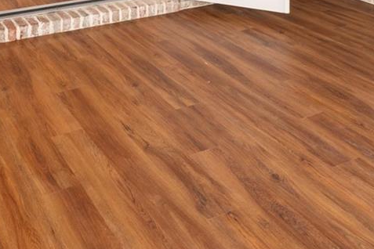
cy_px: -154
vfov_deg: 22.0
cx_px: 81
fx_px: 488
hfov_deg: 40.4
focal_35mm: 47
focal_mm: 14
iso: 500
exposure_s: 1/6
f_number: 7.1
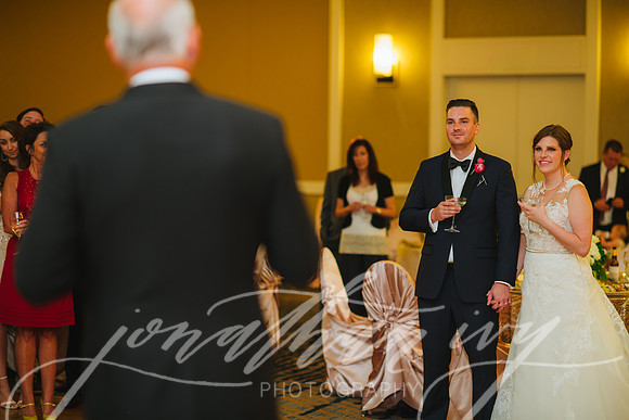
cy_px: 210
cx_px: 314
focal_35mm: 85
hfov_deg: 23.9
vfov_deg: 16.1
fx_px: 1485
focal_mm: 85
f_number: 2
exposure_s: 1/100
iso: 500
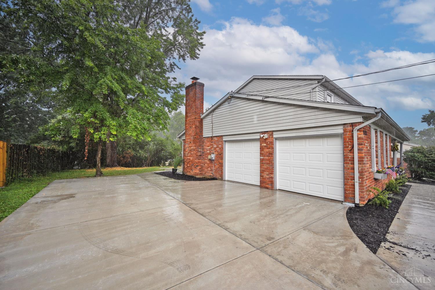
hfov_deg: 102.3
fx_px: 175
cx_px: 218
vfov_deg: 79.2
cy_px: 145
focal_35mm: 14
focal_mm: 14.5
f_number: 4
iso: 250
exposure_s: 1/250
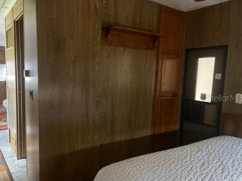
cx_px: 112
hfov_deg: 61.6
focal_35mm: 29
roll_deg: -1.5
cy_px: 98
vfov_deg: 48.2
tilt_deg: -7.2
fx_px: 203
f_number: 1.6
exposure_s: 1/31
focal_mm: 5.1
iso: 640
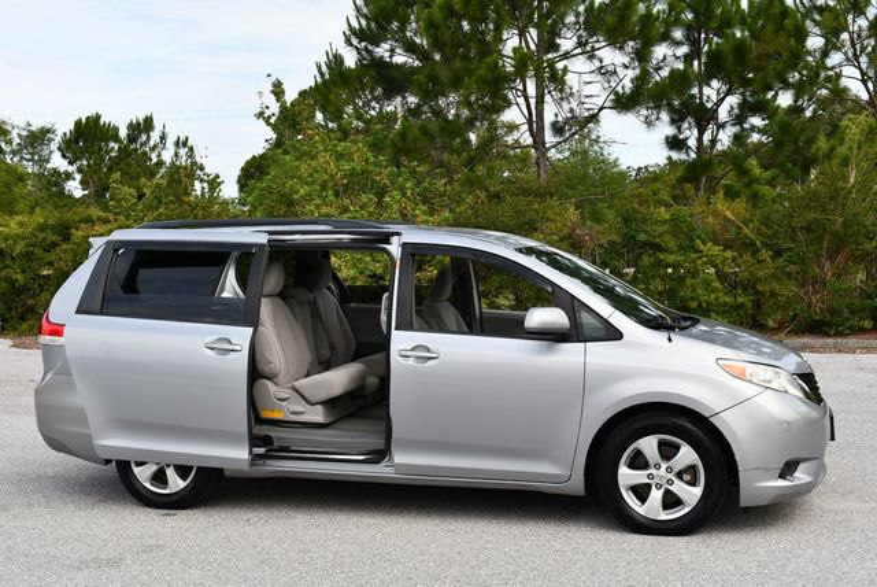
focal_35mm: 48
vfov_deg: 28.1
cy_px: 294
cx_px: 438
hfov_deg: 41.1
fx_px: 1170
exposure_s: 1/250
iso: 200
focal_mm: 24
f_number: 8
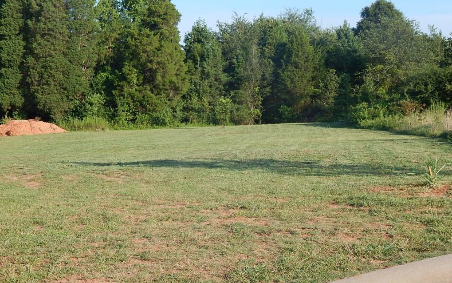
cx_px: 226
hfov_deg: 31.5
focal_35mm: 65
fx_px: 801
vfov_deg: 20.0
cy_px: 148
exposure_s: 1/500
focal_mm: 10.9
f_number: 4
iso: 125
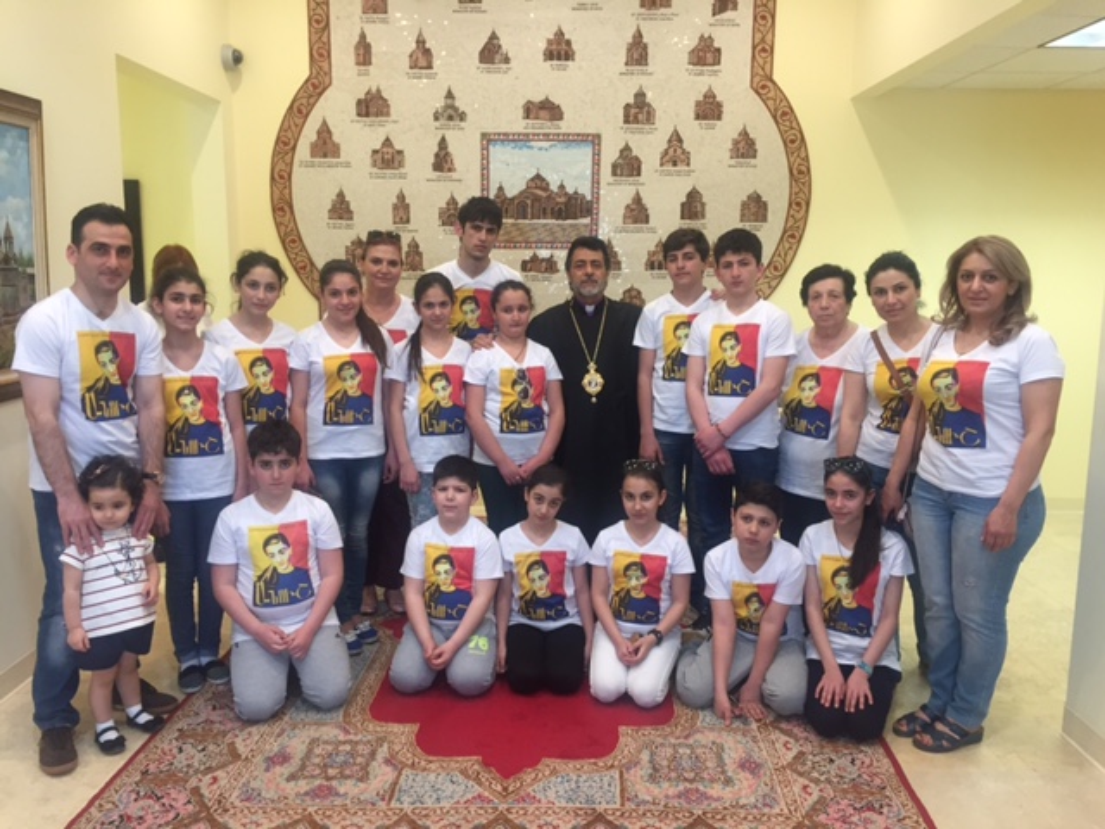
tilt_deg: -9.1
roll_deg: -0.9
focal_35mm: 29
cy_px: 414
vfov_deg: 48.2
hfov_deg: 61.7
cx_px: 552
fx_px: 926
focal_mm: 4.15
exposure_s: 1/30
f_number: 2.2
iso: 100
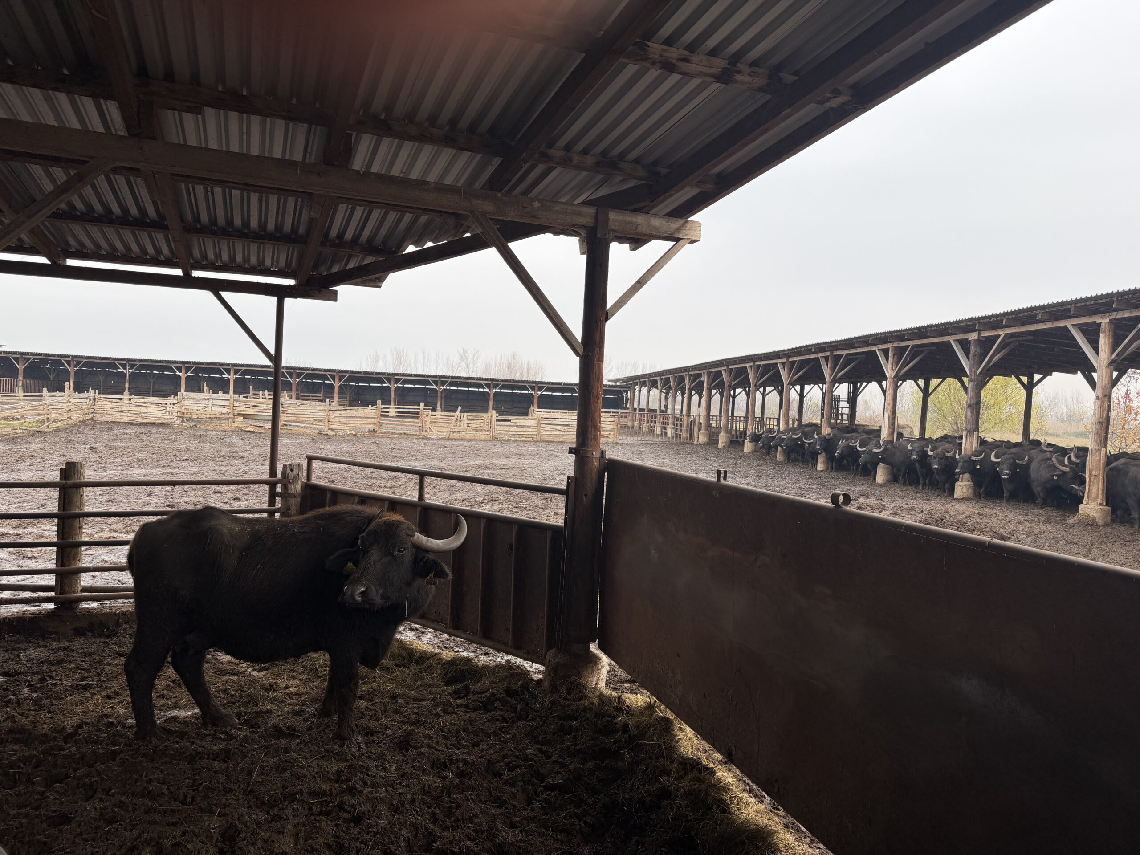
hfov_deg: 71.6
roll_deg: -3.0
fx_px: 790
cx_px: 570
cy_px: 428
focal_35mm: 24
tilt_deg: -1.9
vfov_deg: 56.8
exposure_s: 1/330
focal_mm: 6.76
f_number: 1.78
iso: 80
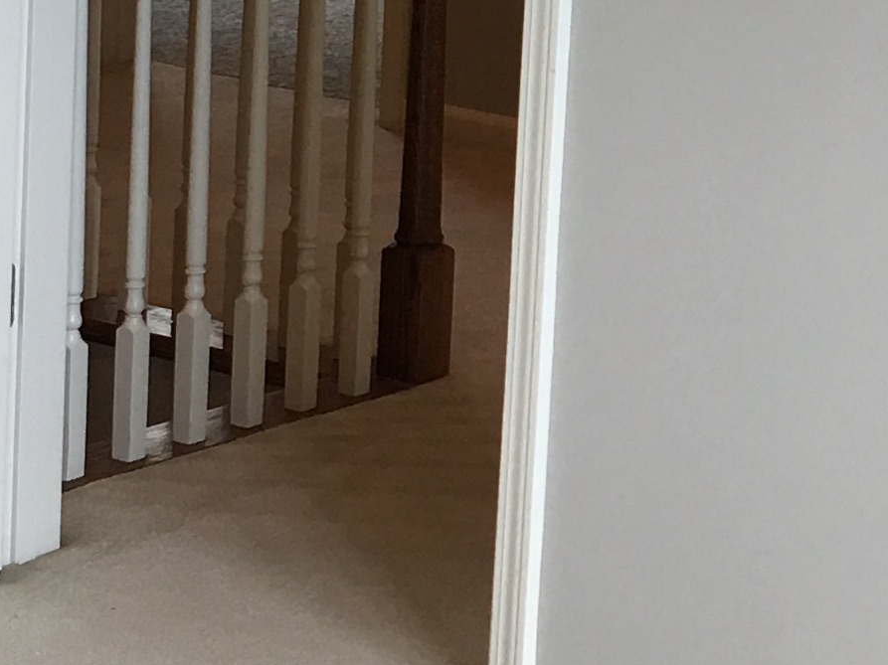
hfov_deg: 14.6
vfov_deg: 11.2
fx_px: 3359
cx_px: 1080
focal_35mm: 131
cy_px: -40
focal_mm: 4.15
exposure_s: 1/40
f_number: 2.2
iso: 25
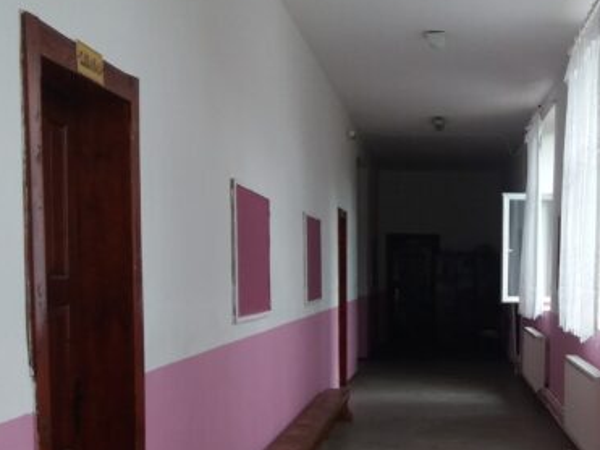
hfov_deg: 32.5
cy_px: 364
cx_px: 458
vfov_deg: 24.8
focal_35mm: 58
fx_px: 1005
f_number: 1.9
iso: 125
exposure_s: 1/100
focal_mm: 3.7
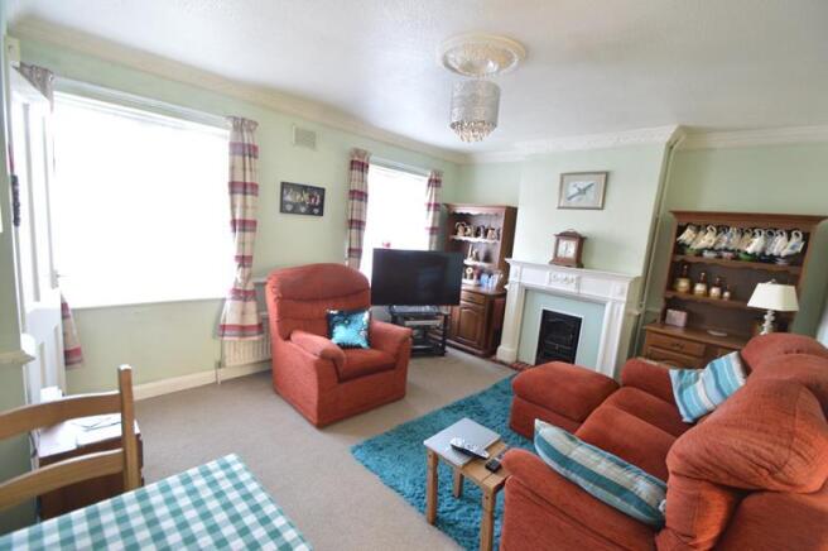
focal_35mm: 15
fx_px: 345
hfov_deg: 100.4
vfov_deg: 77.2
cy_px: 276
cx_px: 414
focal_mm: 10
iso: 500
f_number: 3.5
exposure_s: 1/15
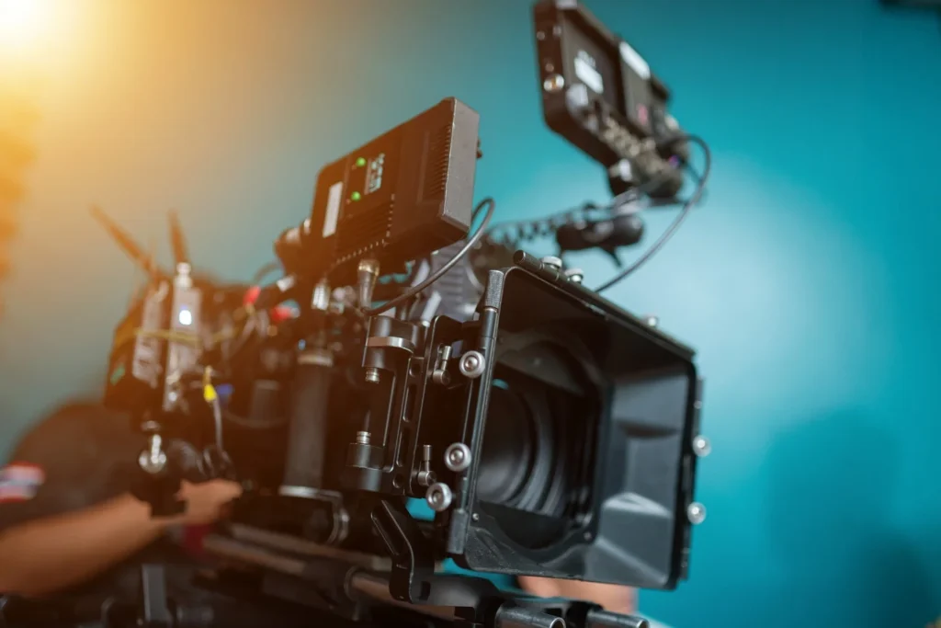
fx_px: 915
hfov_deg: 54.4
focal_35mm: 35
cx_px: 470
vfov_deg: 37.9
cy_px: 314
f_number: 1.6
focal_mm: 35
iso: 500
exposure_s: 1/100
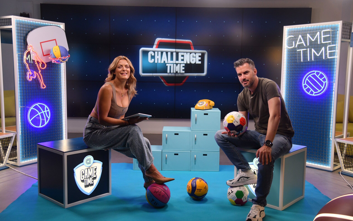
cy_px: 109
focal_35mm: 39
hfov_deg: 50.4
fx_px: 375
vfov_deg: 32.8
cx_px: 176
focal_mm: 38
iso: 1000
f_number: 4
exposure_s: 1/250
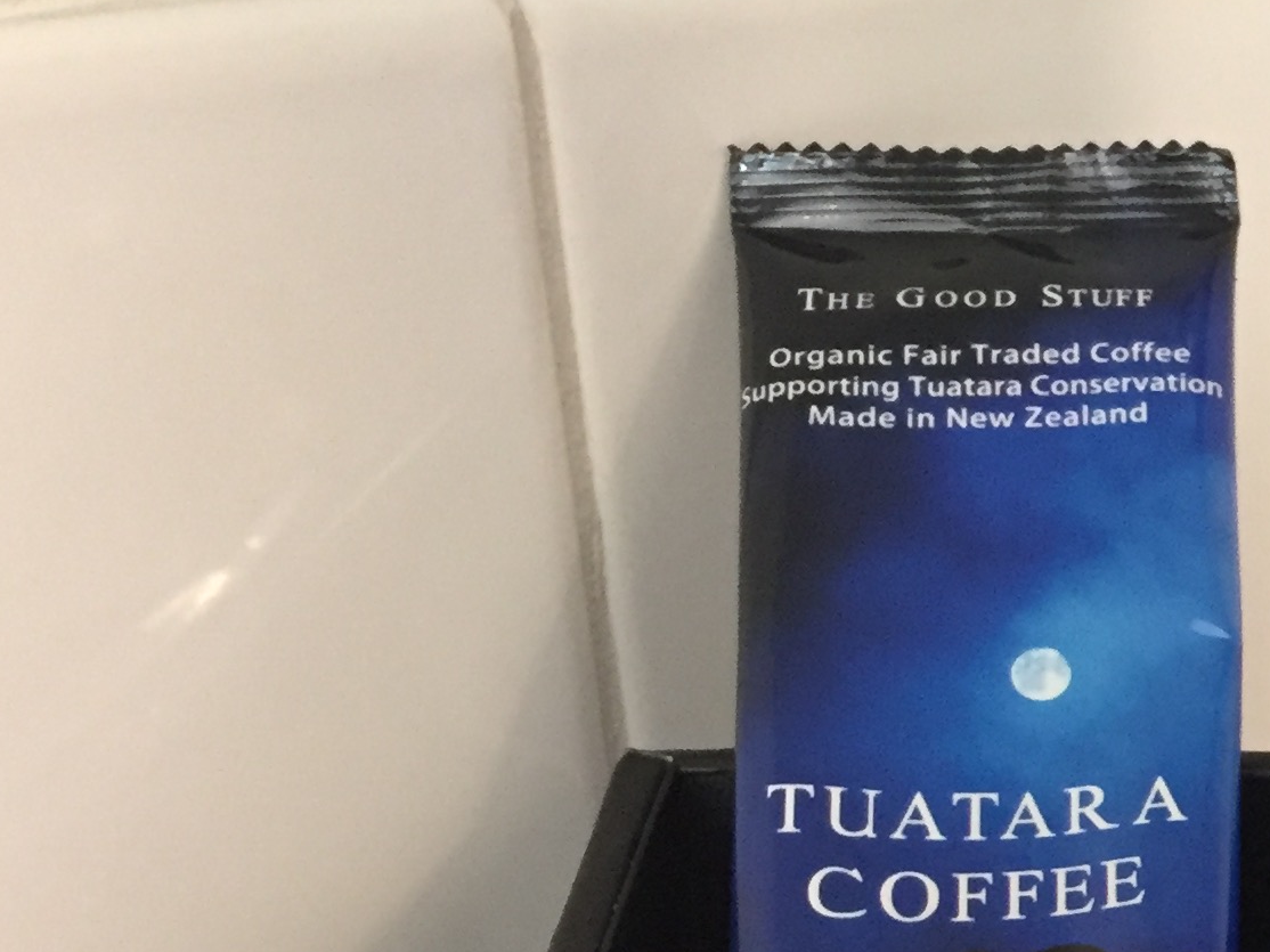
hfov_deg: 20.6
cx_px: 1742
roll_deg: -1.9
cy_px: 1019
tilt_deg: -24.9
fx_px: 3118
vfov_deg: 16.9
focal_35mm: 85
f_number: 2.2
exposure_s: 1/33
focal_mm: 4.15
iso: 250
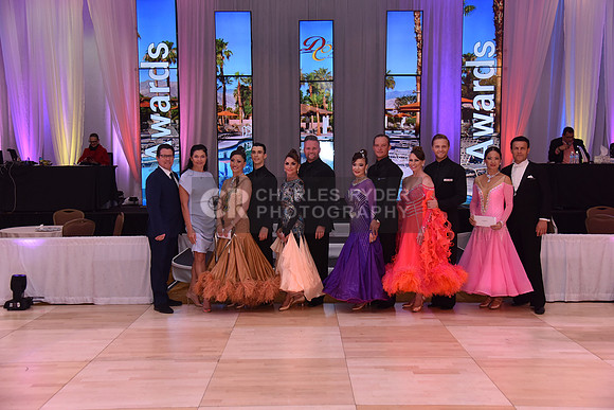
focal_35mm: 38
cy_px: 205
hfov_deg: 50.7
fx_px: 648
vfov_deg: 35.1
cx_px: 307
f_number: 4.5
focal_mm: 38
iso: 1000
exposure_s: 1/250
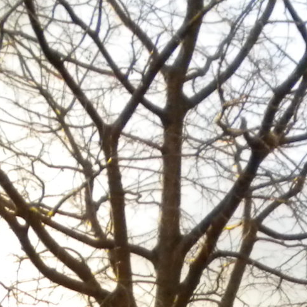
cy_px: 584
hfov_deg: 10.7
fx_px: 1636
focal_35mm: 163
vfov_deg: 10.0
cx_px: 153
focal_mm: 6.3
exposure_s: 1/158
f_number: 3.1
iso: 400
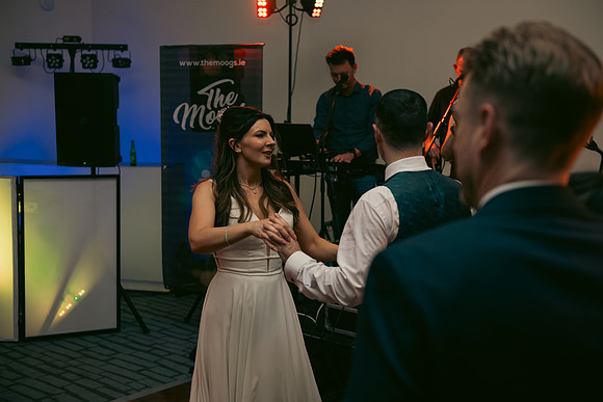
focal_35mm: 48
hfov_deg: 41.1
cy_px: 201
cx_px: 302
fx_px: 804
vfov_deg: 28.1
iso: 800
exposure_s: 1/160
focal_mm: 48
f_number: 3.5
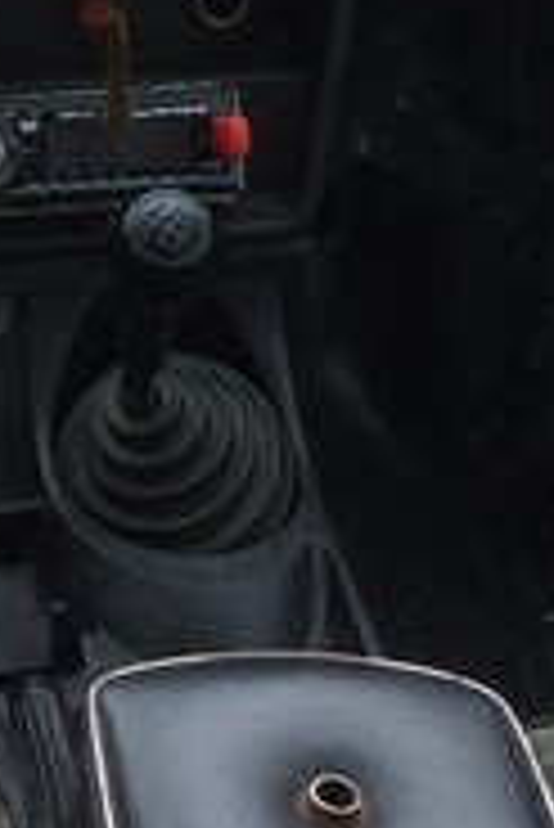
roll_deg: -2.2
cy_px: -173
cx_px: -63
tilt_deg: -22.5
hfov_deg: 12.5
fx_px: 2488
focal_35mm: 108
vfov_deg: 18.0
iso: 40
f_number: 2.2
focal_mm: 4.15
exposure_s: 1/33
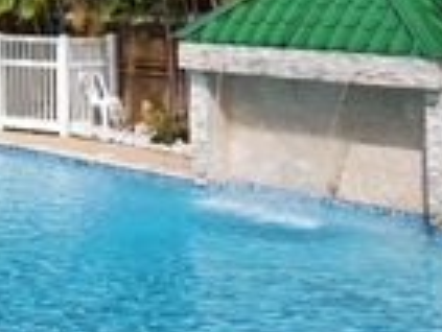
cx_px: -235
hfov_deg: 18.6
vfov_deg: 15.4
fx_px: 1176
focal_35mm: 92
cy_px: -89
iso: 50
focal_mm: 4.3
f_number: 2.4
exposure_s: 1/1988
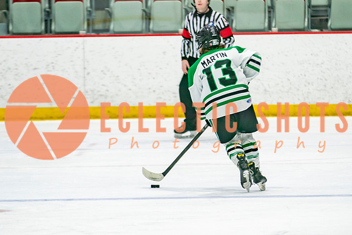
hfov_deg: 4.2
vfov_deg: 2.8
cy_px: 141
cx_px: 208
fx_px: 4793
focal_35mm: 490
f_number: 3.2
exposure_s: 1/640
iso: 400
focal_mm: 200
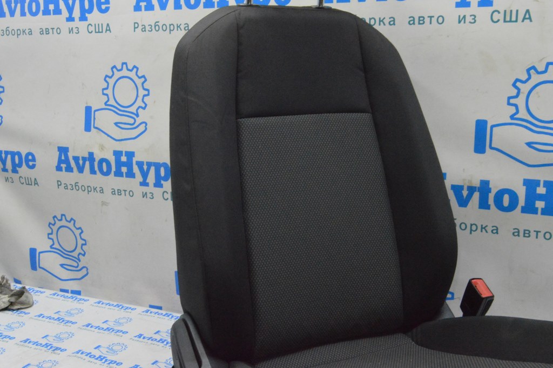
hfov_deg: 49.6
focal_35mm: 39
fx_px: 599
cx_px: 276
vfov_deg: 34.2
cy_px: 184
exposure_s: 1/20
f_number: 20
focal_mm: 26
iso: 6400
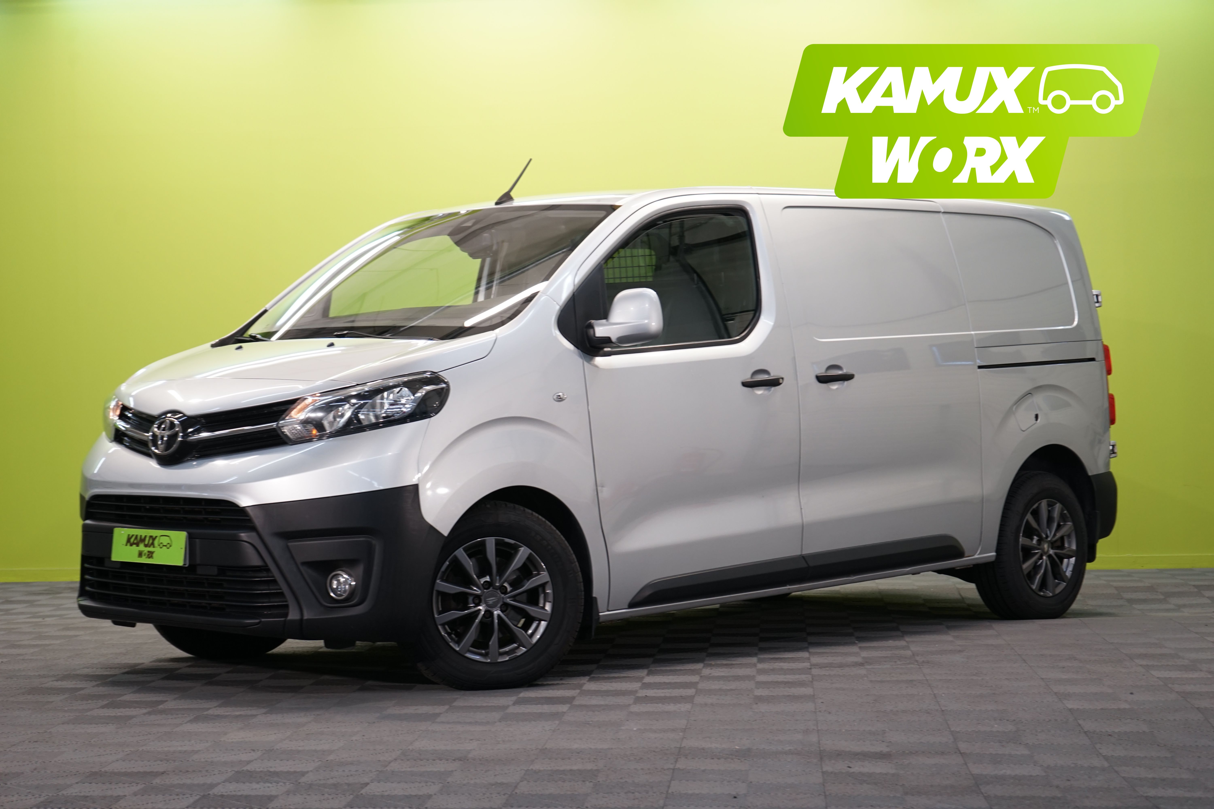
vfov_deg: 19.5
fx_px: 2360
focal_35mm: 70
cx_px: 607
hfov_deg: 28.8
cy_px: 404
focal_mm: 70
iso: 500
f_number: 5.6
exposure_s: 1/40
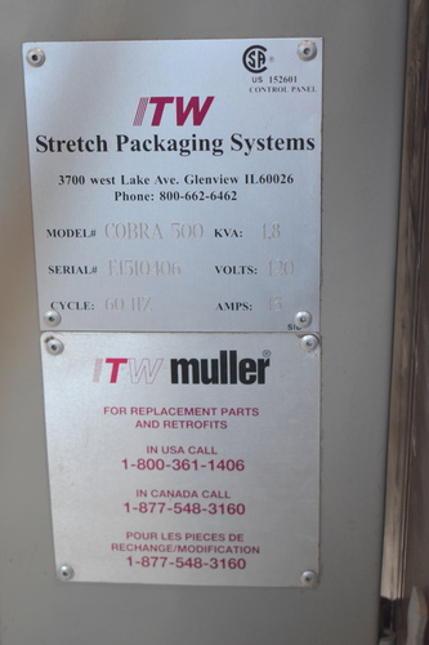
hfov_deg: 22.6
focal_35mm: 60
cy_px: 322
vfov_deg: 33.4
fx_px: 1073
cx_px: 214
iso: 1100
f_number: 5
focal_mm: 40
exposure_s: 1/125
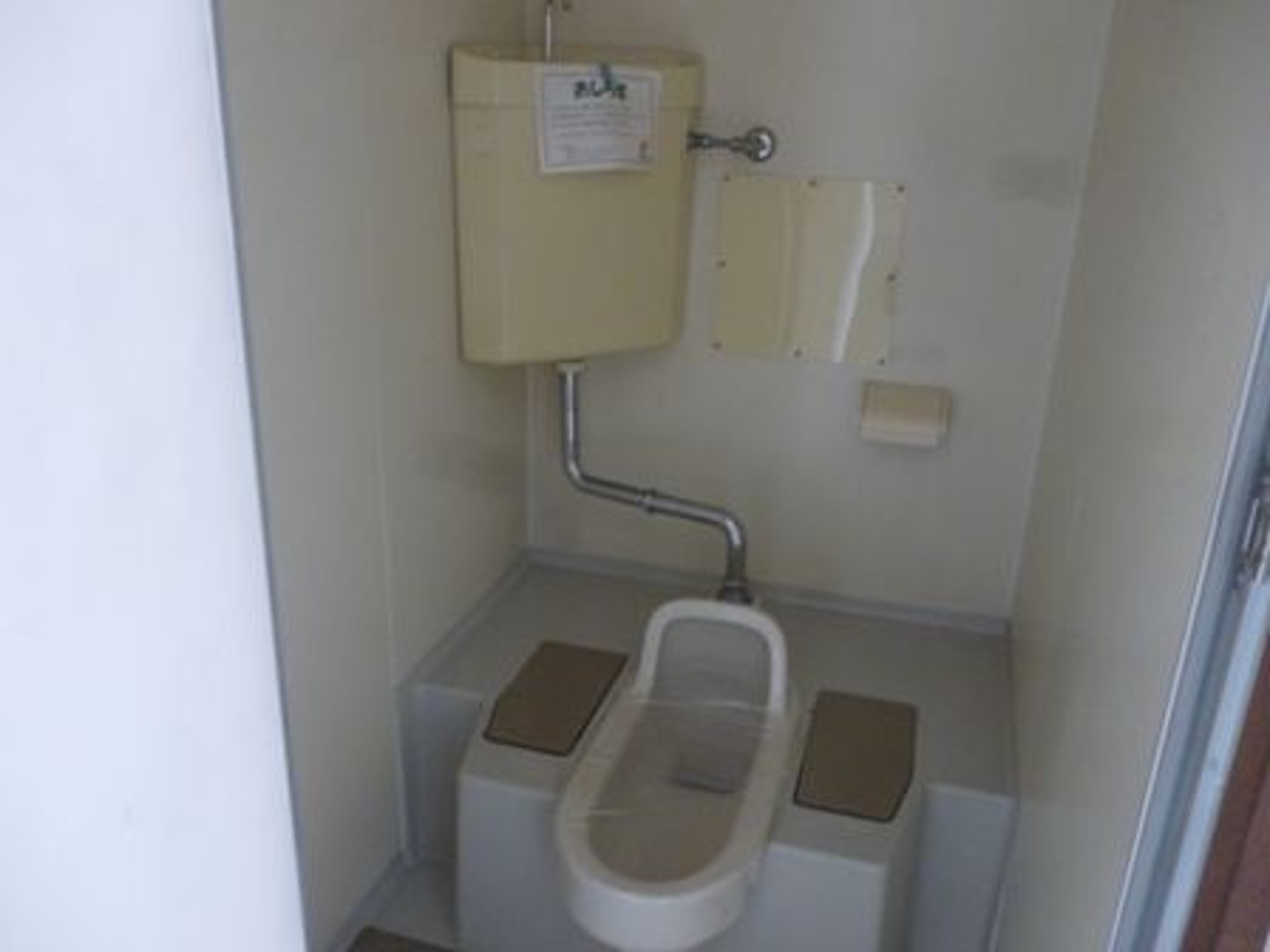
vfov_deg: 49.7
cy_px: 476
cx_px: 635
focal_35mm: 28
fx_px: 1027
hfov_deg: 63.4
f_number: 3.1
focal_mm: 5
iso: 500
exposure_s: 1/4
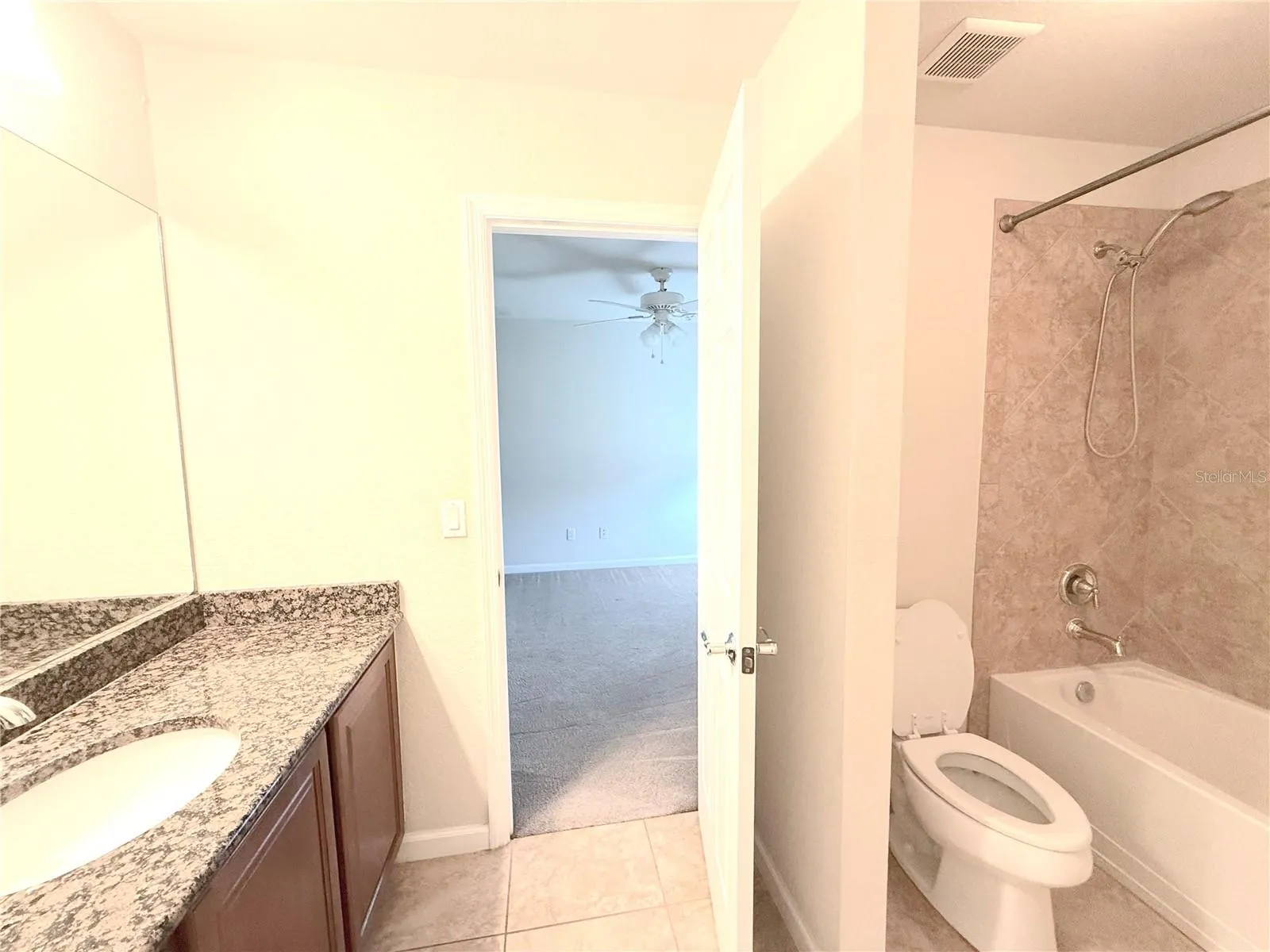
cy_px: 476
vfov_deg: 85.7
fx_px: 514
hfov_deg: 102.1
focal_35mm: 14
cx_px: 635
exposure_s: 1/120
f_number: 2.2
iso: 320
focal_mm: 2.22
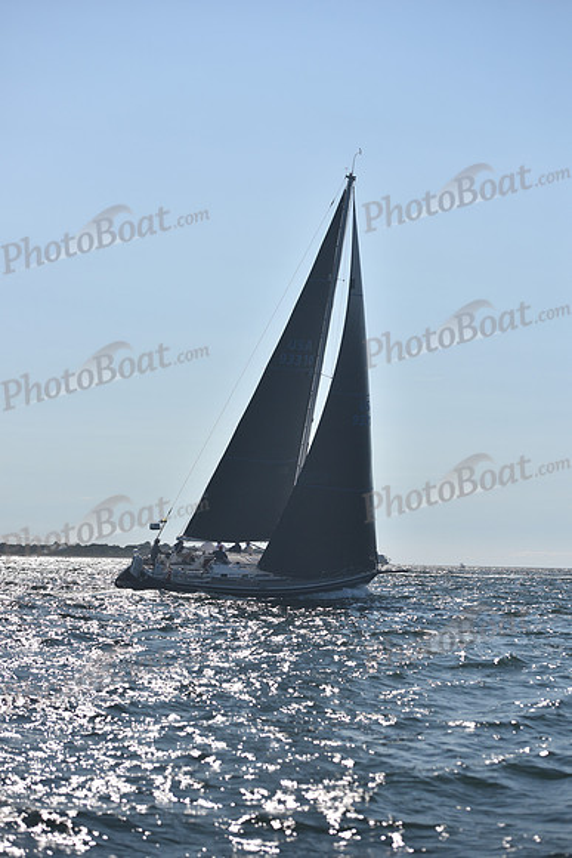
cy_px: 429
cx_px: 286
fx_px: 1667
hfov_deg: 19.5
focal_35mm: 70
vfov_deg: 28.8
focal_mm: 70
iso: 250
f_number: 4
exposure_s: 1/2500
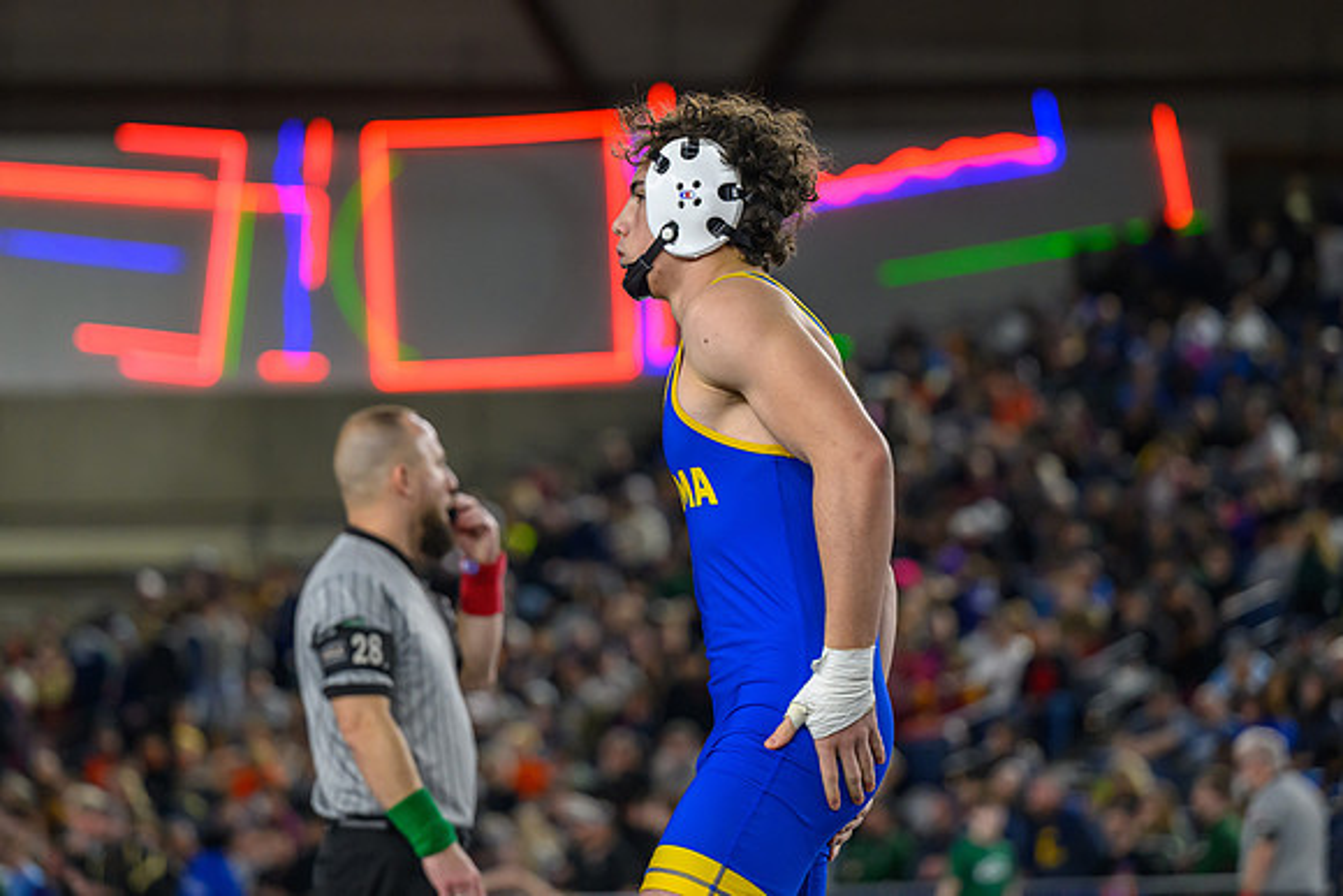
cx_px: 676
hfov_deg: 14.0
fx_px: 5454
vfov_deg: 9.4
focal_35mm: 146
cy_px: 361
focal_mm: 120
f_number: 2.8
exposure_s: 1/1000
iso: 2500
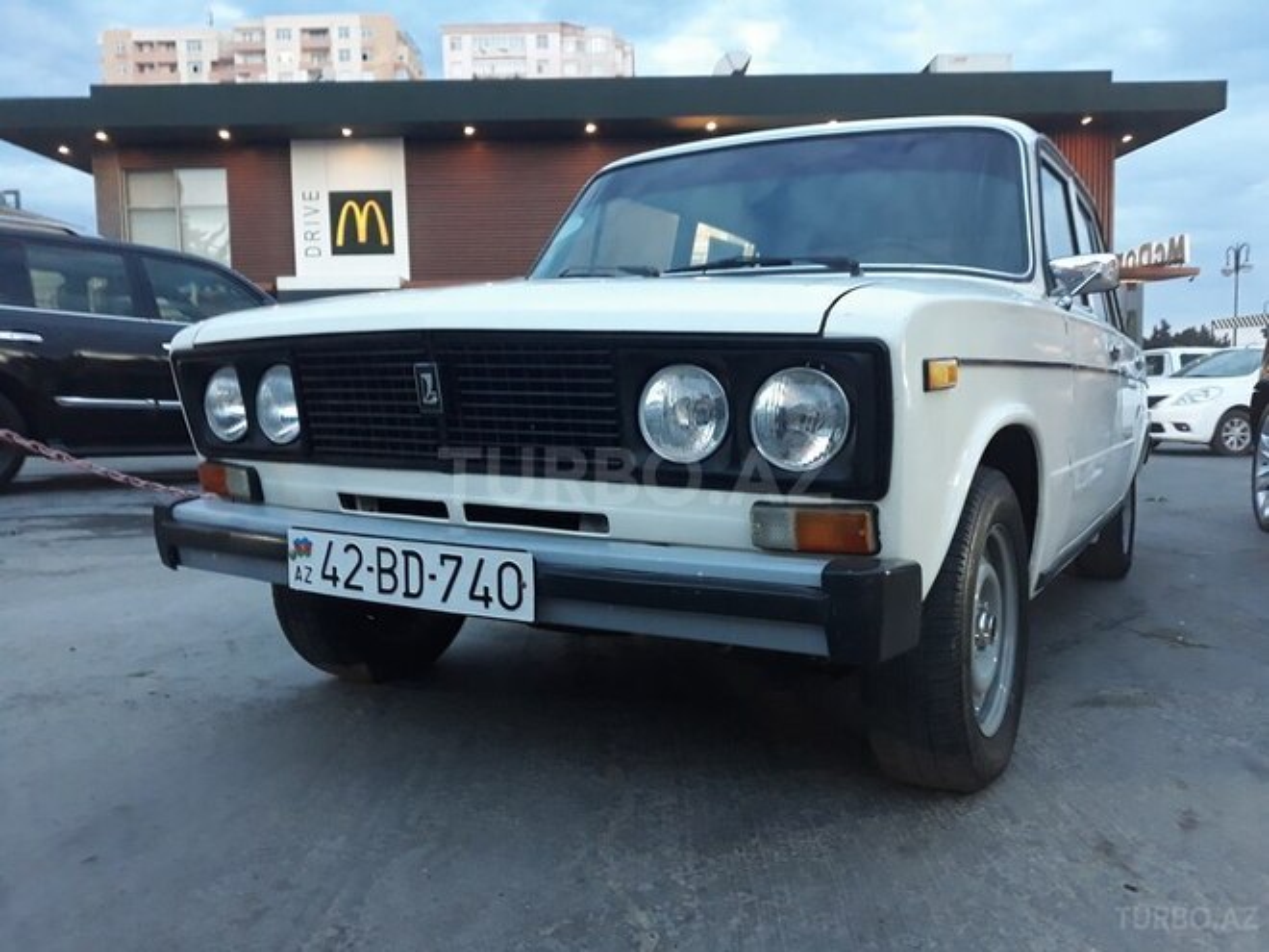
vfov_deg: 51.4
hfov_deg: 65.3
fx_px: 990
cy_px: 476
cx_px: 634
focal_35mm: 27
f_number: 1.7
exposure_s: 1/25
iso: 200
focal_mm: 3.71
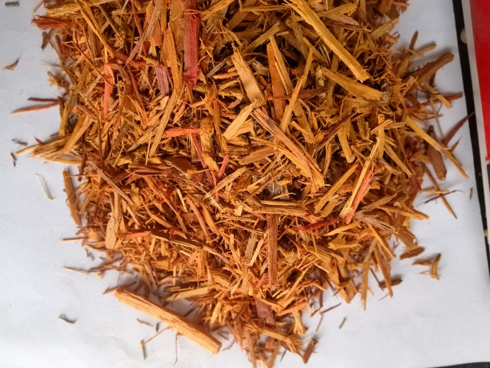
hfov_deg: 65.3
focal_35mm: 27
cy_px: 184
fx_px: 382
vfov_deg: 51.4
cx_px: 245
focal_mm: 5.75
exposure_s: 1/100
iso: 1000
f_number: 4
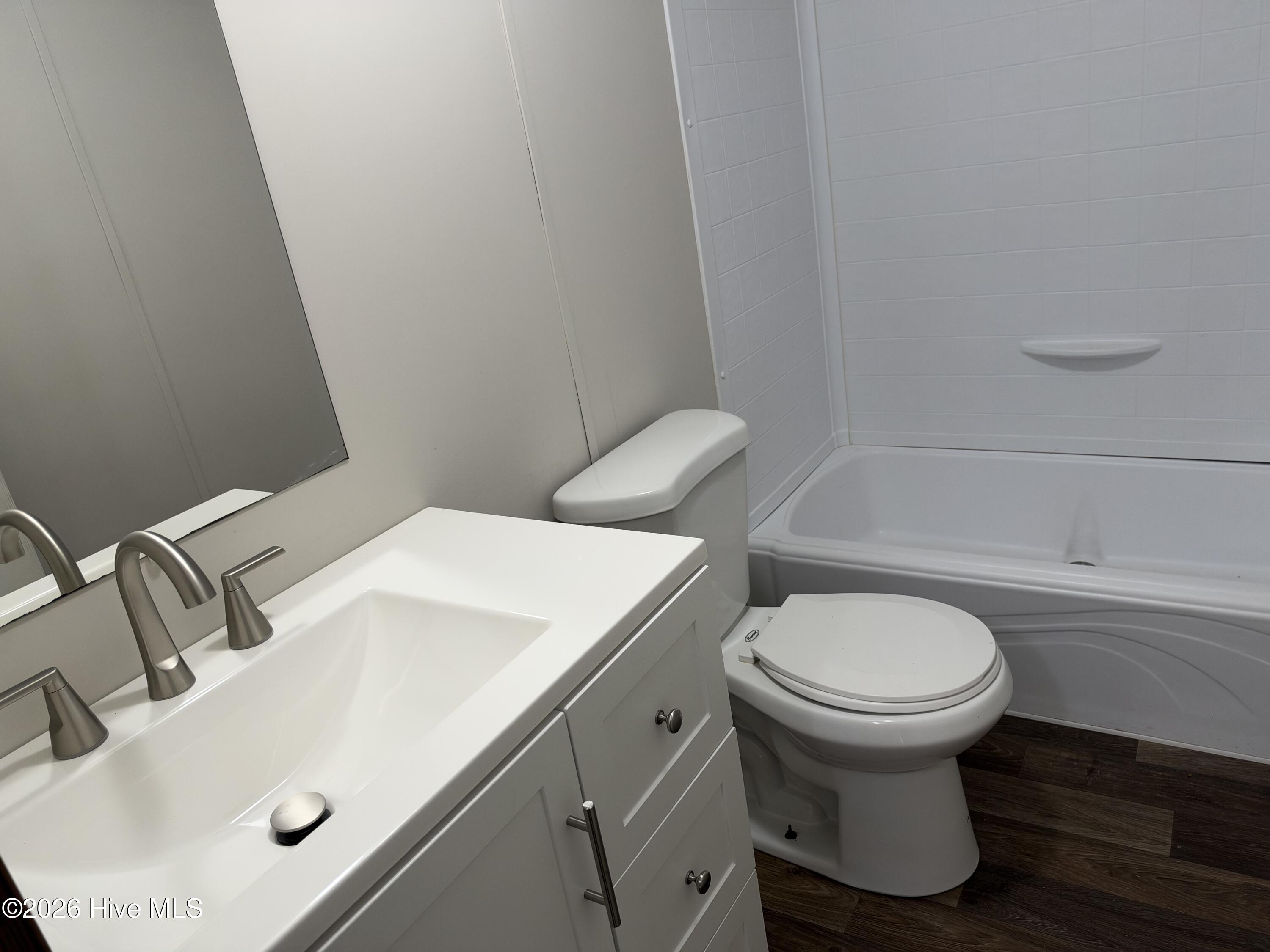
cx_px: 635
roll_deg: +10.5
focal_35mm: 24
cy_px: 476
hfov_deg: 71.6
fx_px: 881
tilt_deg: -19.8
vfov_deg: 56.8
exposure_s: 1/120
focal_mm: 6.93
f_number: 1.8
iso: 200
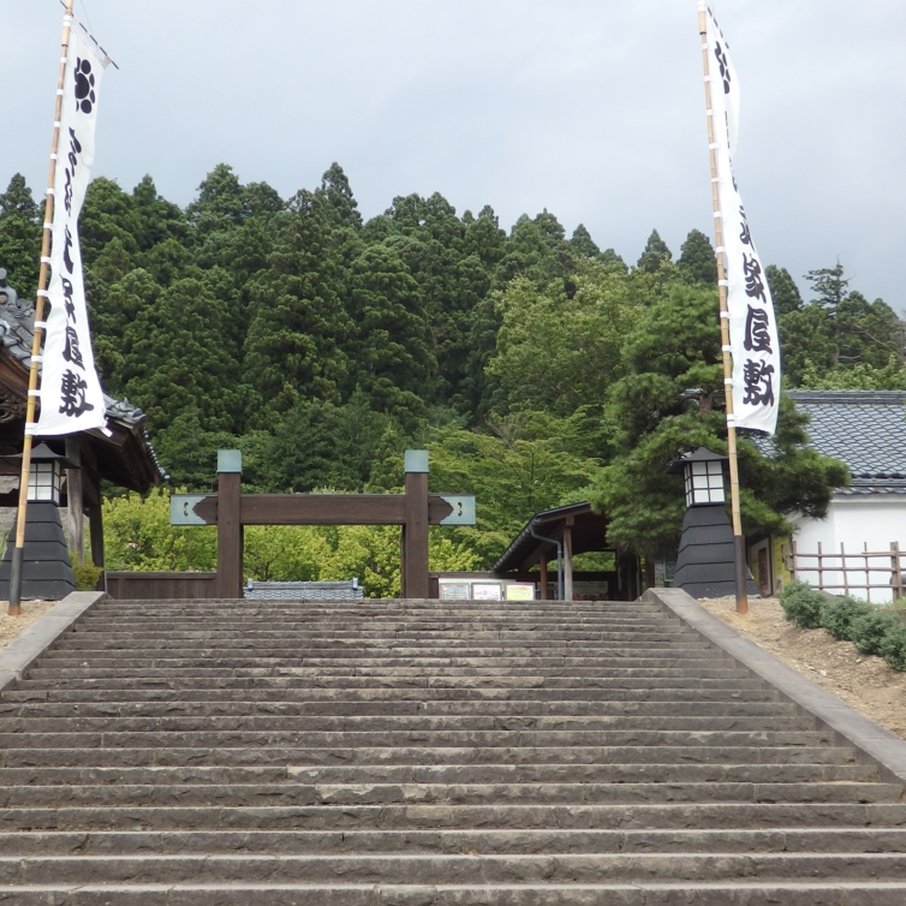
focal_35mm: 54
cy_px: 453
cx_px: 346
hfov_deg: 31.5
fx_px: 1599
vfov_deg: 31.6
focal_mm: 8
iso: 125
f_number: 3.8
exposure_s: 1/320
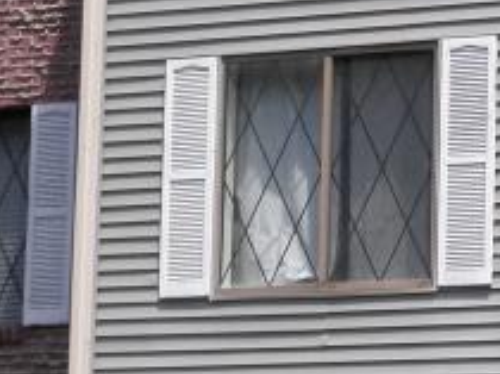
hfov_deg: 9.1
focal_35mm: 215
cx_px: 640
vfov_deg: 6.9
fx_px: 3102
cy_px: 193
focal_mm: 7.9
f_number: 9.6
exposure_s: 1/80
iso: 64
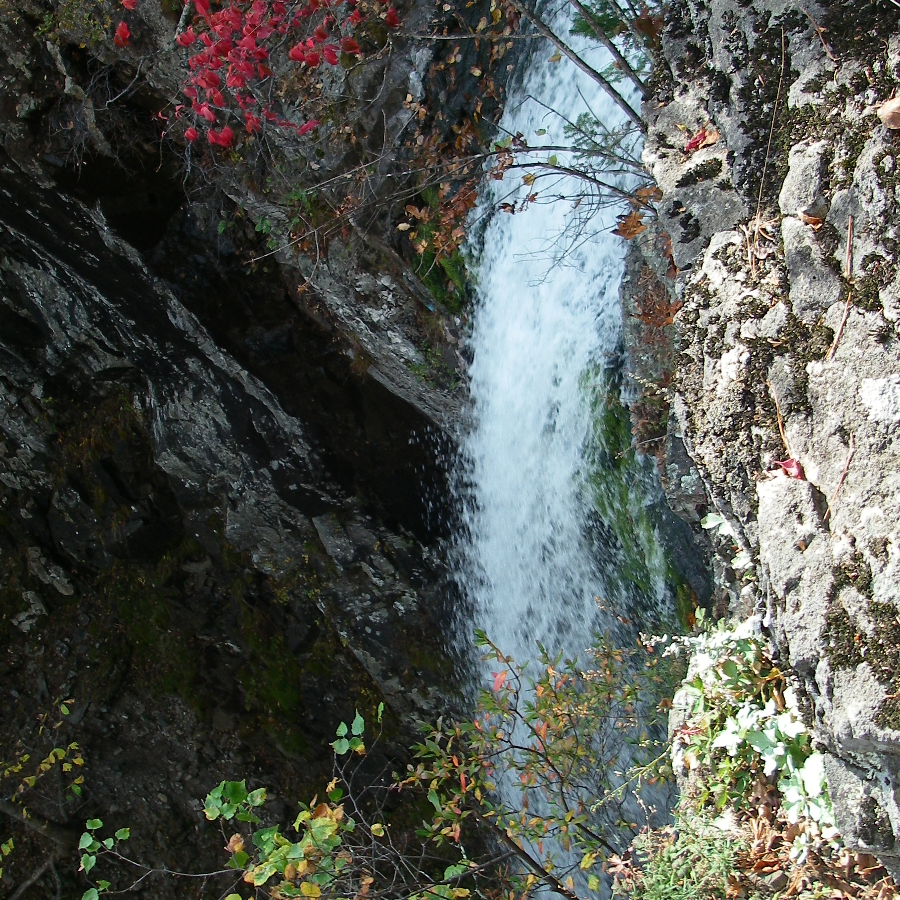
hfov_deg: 32.8
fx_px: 1530
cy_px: 391
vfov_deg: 32.7
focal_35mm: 52
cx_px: 461
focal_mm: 6.3
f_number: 3.3
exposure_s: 1/125
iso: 64
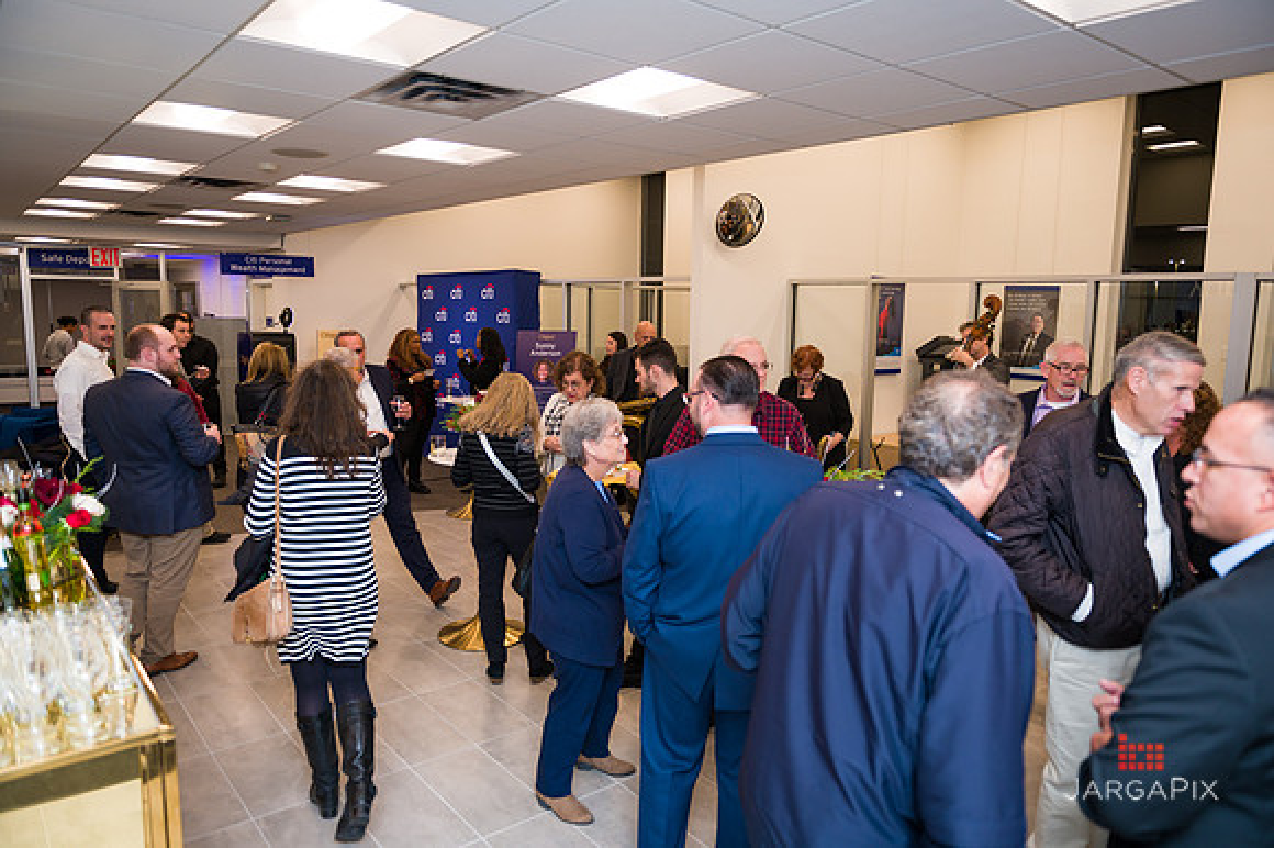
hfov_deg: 73.8
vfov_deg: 53.1
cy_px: 424
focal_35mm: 24
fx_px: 849
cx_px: 637
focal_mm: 24
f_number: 3.2
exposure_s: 1/200
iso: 400
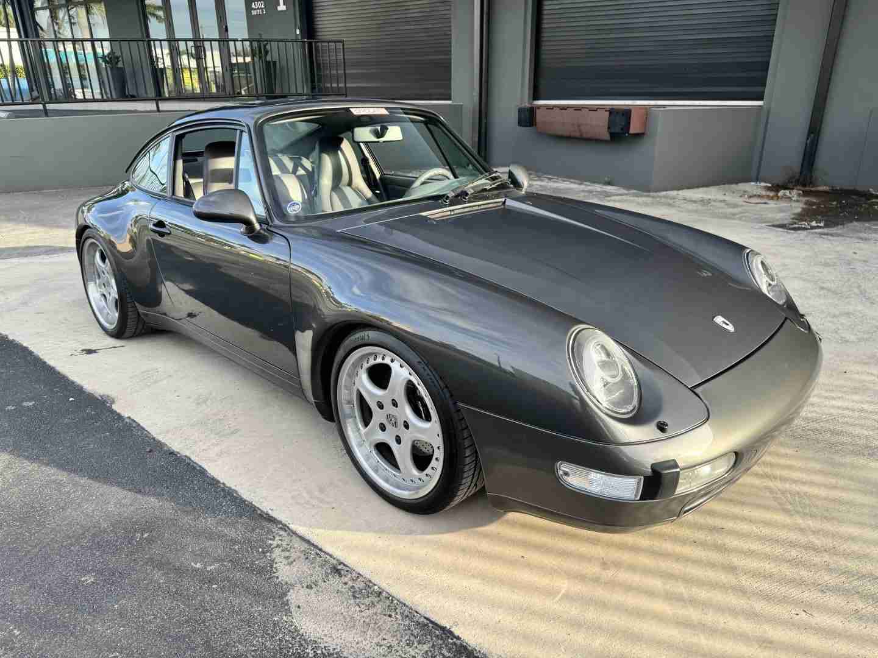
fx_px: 609
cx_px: 439
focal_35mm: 24
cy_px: 329
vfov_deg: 56.8
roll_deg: +0.1
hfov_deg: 71.6
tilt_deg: -21.5
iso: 80
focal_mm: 6.86
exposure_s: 1/358
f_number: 1.78
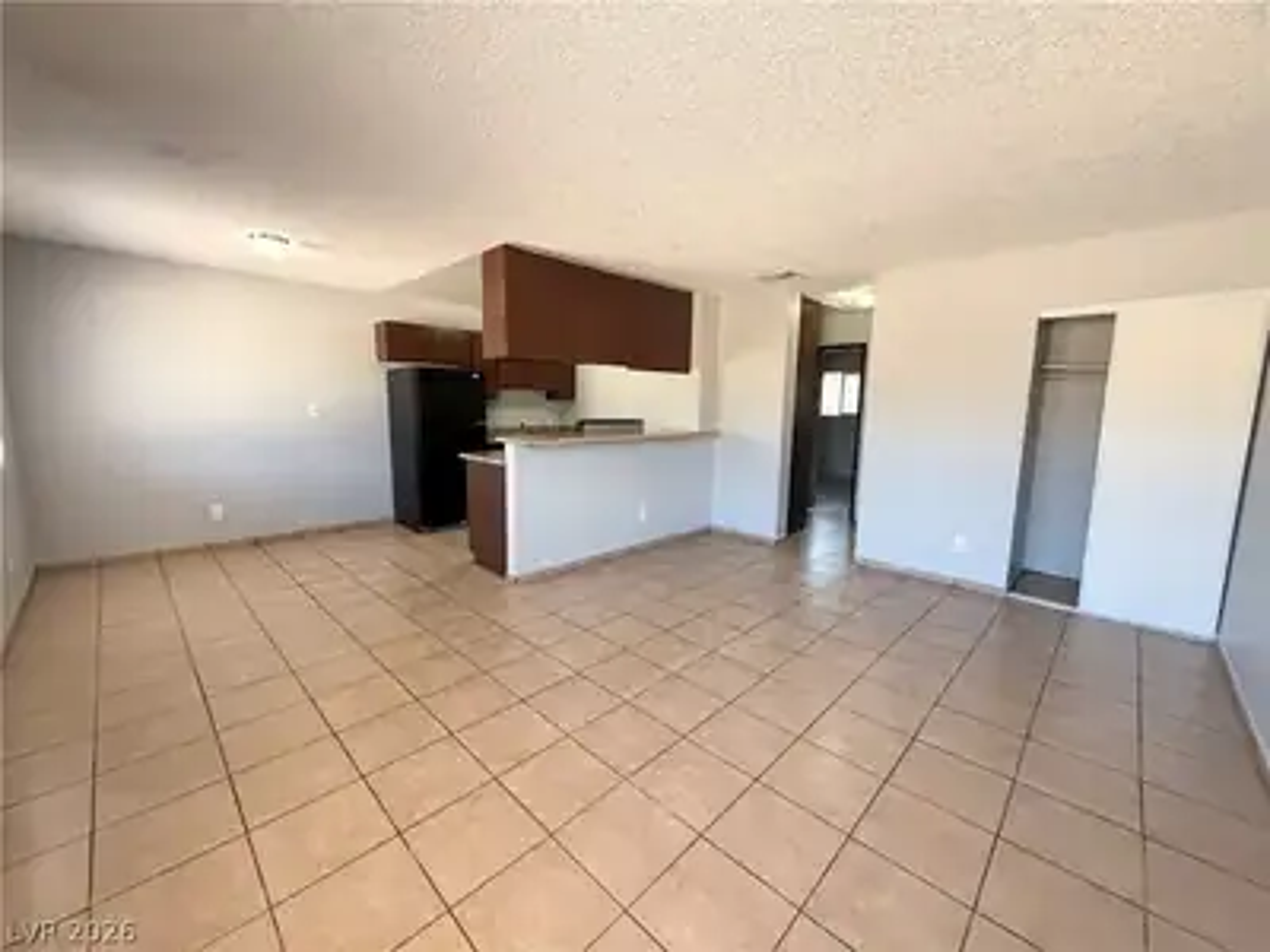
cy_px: 476
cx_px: 635
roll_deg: -0.7
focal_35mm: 14
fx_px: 514
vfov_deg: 85.7
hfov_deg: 102.1
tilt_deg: -7.0
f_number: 2.2
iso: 320
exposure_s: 1/86
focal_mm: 2.22
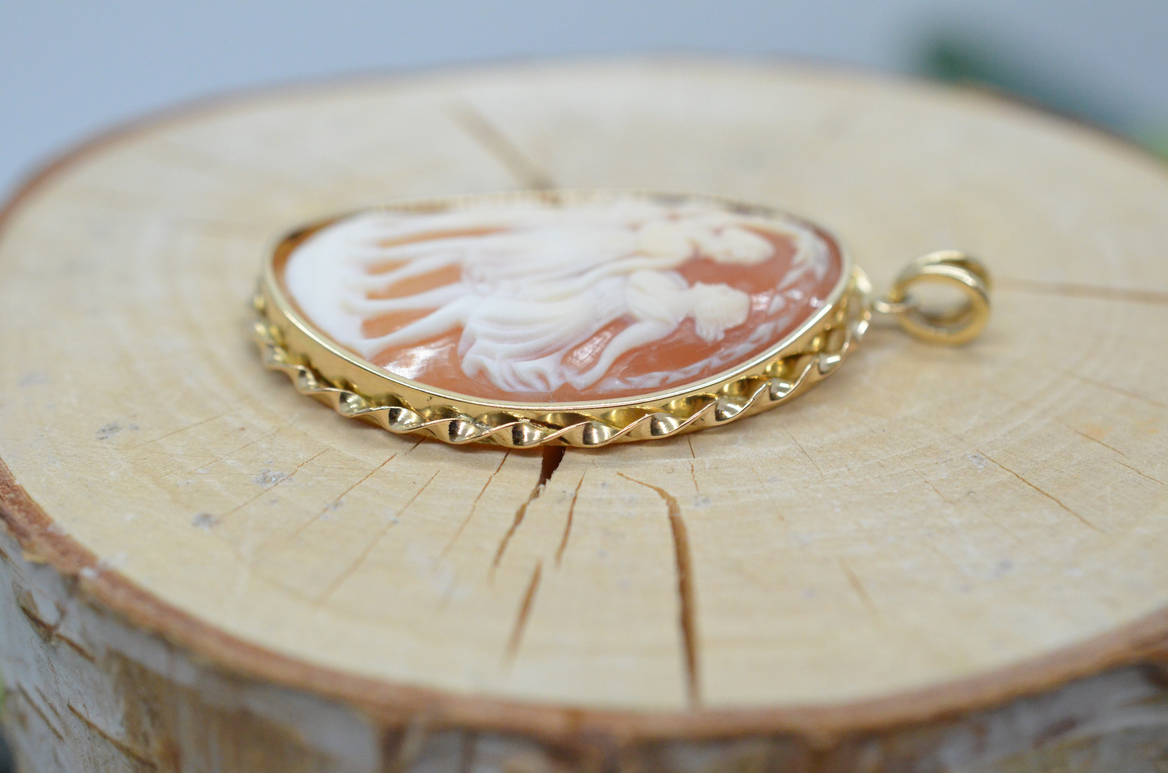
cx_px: 584
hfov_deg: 33.5
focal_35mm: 60
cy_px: 386
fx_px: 1943
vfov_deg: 22.5
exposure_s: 1/1250
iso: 3200
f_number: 5.6
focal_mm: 40
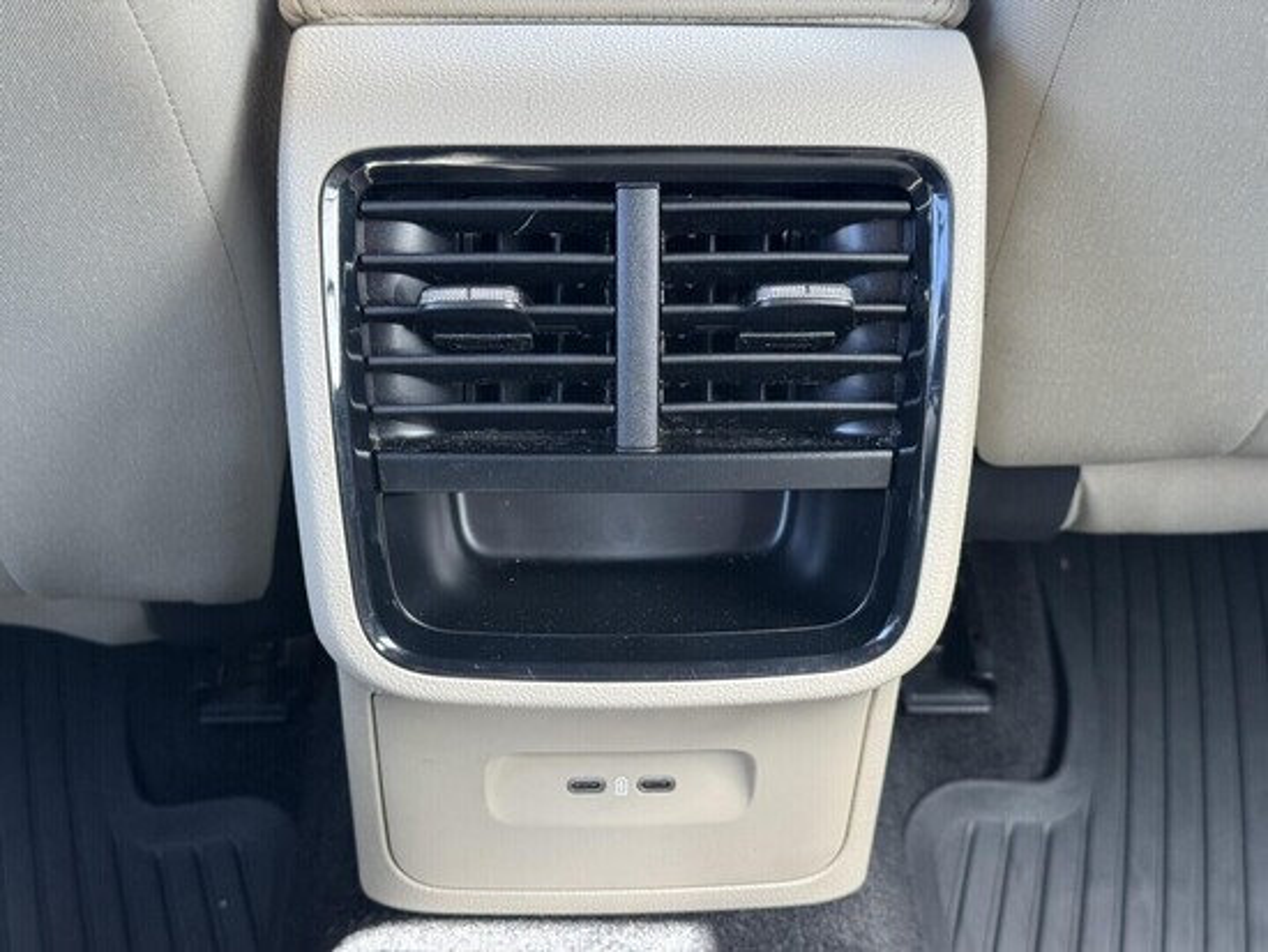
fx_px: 1759
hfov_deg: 39.6
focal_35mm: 48
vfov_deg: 30.3
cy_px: 476
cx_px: 634
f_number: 1.78
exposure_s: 1/102
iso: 100
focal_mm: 6.76
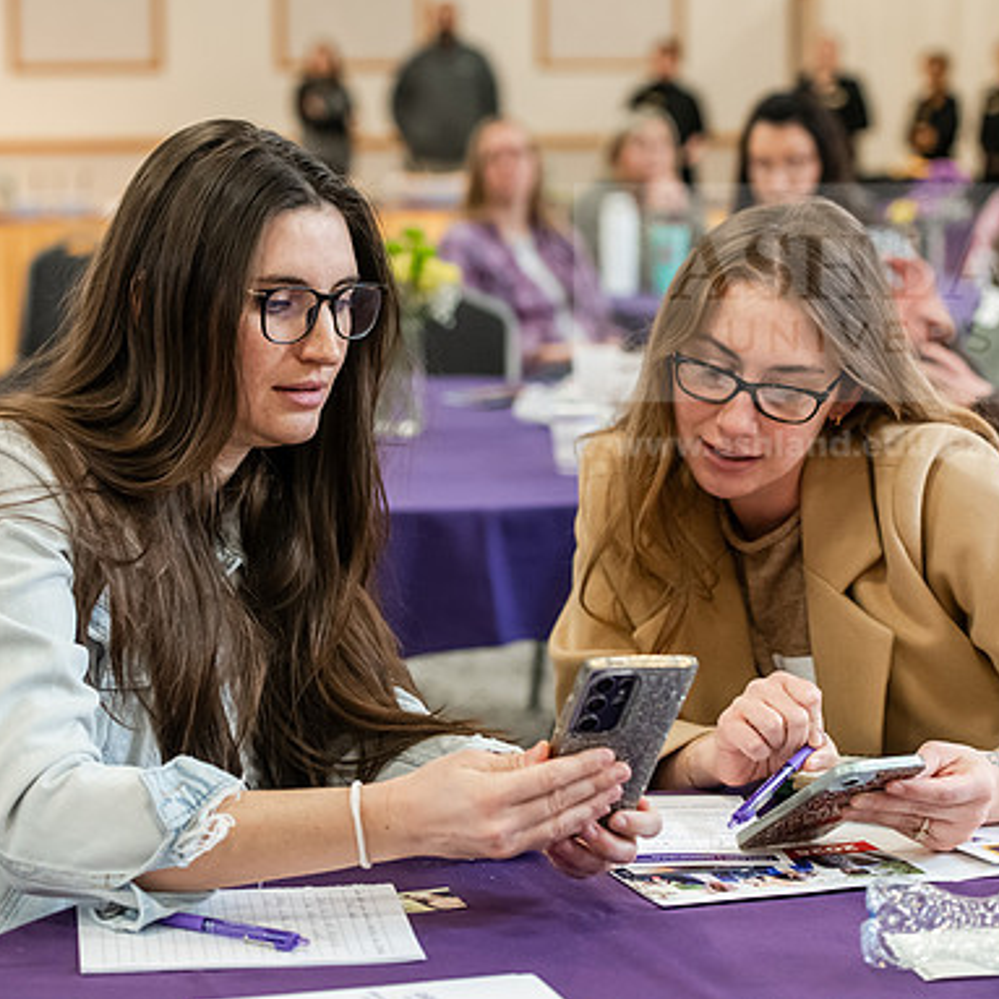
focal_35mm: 90
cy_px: 500
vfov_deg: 19.3
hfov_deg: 19.3
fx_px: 2939
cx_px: 496
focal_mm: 70
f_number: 3.5
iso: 2000
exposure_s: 1/160
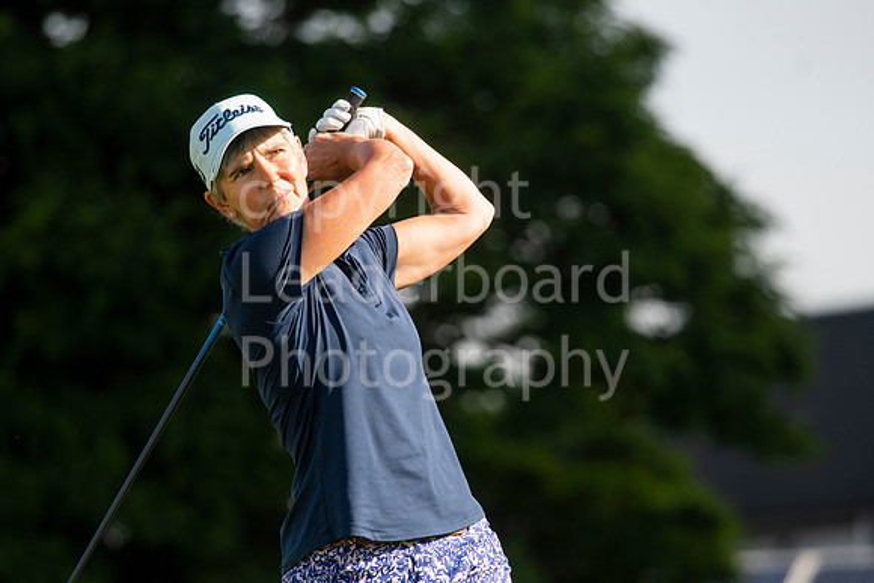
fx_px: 10927
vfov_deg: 3.1
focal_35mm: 450
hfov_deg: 4.6
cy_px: 292
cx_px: 437
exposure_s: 1/2000
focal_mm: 300
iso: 400
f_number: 4.5
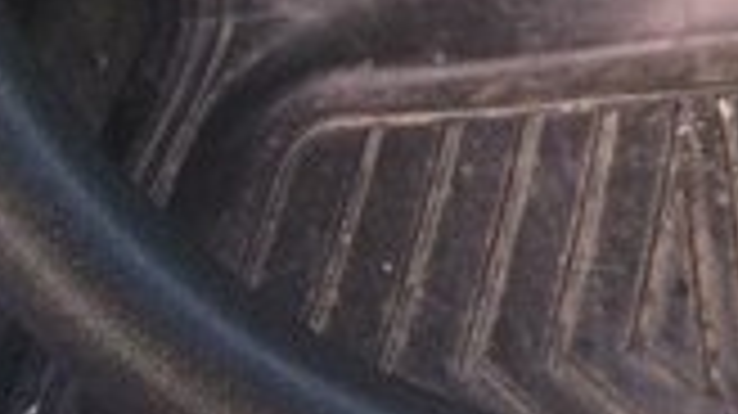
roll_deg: -1.6
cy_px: -592
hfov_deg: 15.5
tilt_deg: -35.3
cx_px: 1125
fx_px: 2484
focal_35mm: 127
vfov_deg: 8.6
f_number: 2.2
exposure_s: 1/33
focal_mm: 4.15
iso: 50
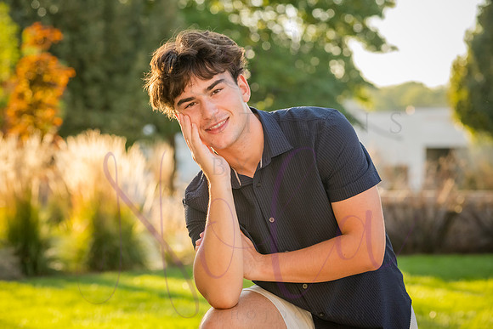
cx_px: 246
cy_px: 164
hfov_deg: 16.9
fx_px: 1658
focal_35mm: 121
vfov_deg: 11.3
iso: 1250
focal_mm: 120
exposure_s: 1/500
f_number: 6.3
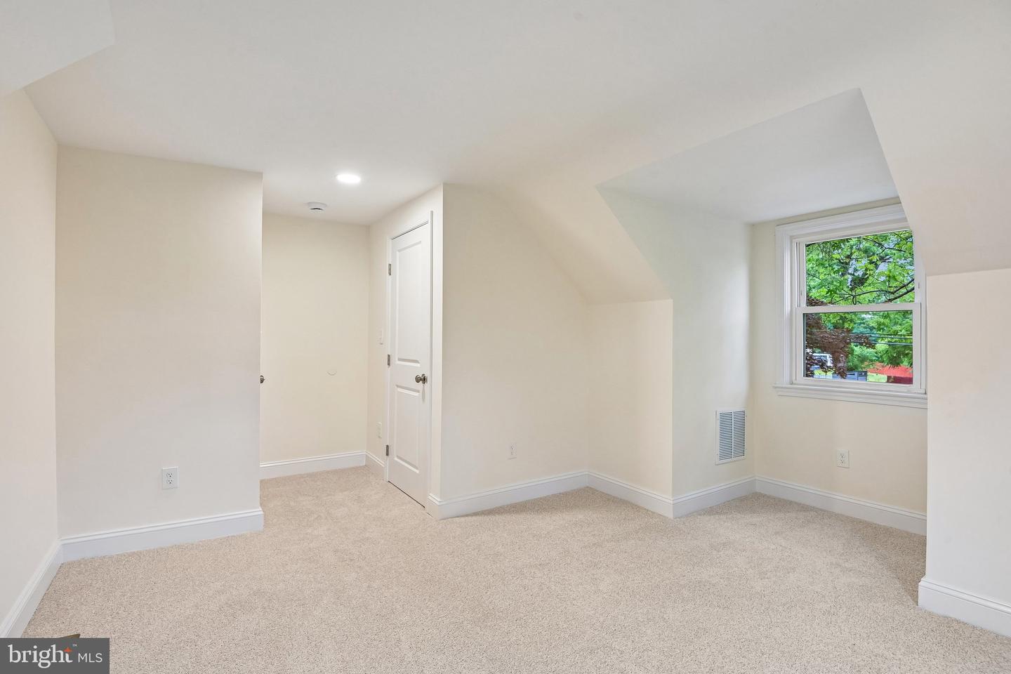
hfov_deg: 96.7
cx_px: 506
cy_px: 337
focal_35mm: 16
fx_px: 449
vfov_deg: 73.7
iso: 400
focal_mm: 16
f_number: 8
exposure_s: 1/15
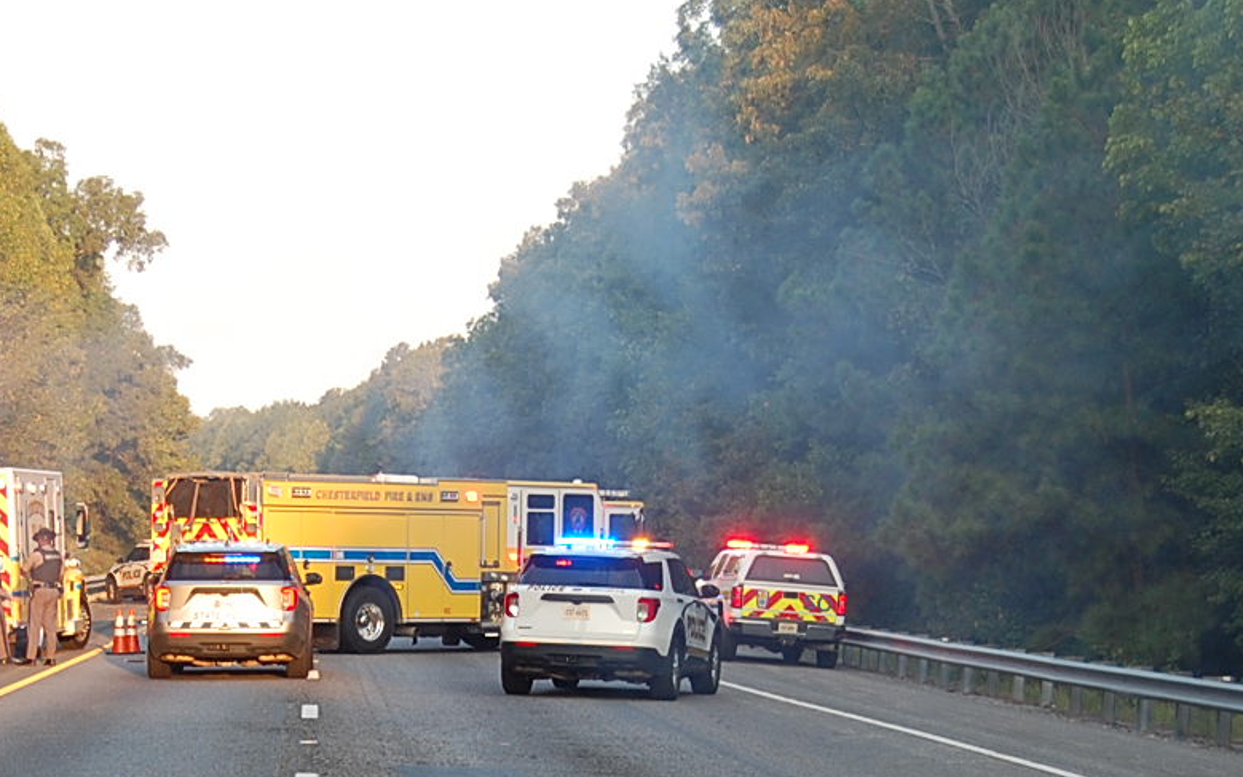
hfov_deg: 18.5
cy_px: 751
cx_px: 349
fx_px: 3794
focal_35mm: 112
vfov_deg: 11.6
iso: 250
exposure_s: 1/125
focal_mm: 38
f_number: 5.6
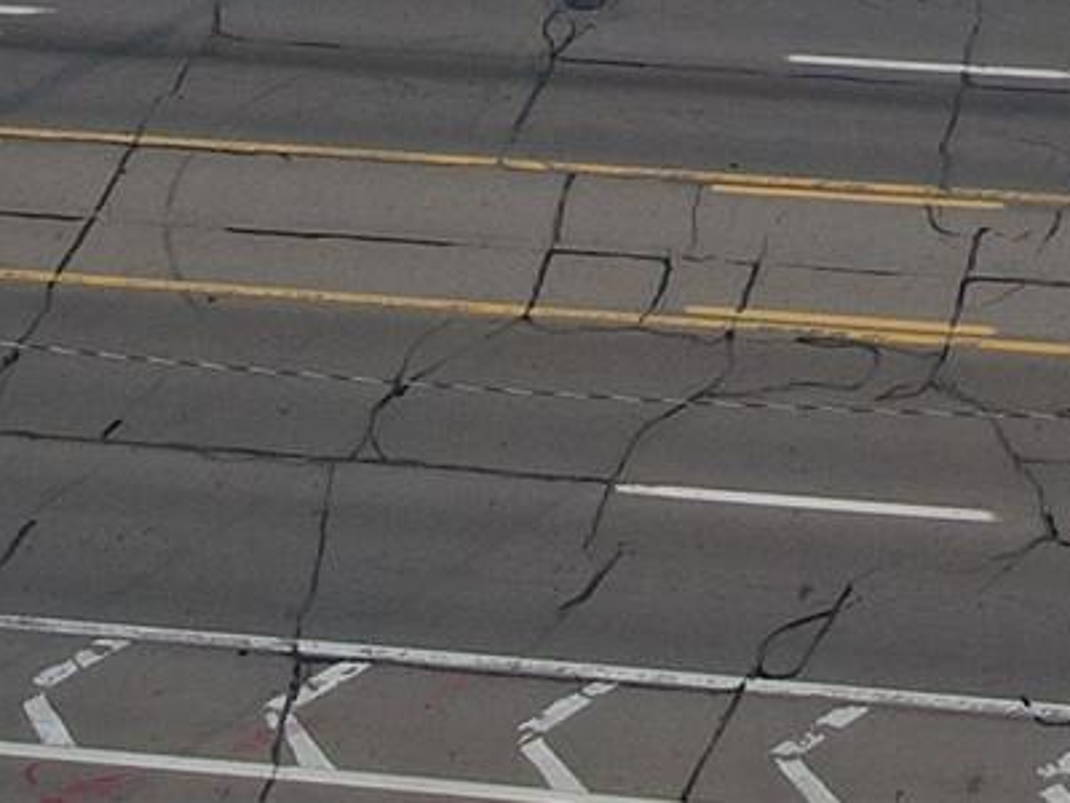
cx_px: 1110
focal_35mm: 123
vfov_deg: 10.2
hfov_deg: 15.7
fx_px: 3802
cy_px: -1250
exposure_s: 1/160
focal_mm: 4.5
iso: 100
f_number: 2.8
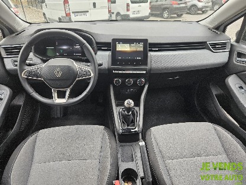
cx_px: 123
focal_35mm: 23
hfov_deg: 73.9
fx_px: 163
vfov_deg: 58.9
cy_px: 92
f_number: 1.8
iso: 100
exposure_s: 1/54.3
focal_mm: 5.4
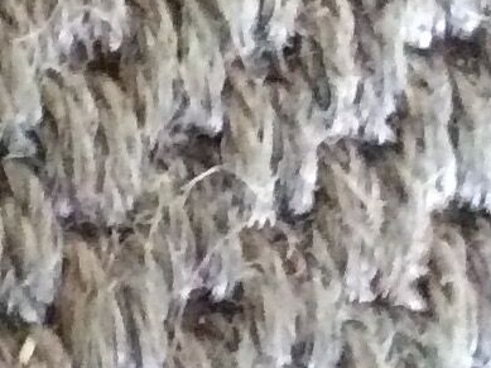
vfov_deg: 6.5
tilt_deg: -75.6
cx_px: -1051
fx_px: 3018
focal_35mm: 213
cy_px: -631
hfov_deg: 7.9
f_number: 2.4
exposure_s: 1/17
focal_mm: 3.3
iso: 500
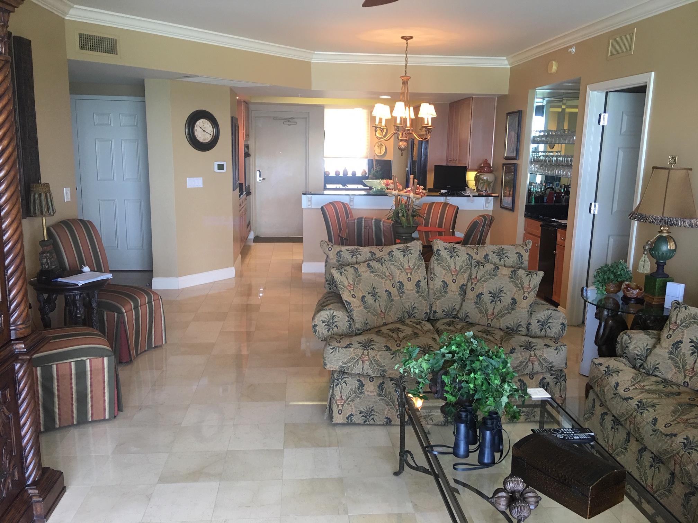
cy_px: 262
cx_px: 349
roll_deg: -0.9
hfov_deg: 61.7
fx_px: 585
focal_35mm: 29
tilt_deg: -9.0
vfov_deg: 48.2
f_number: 2.2
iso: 50
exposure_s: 1/15
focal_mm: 4.15
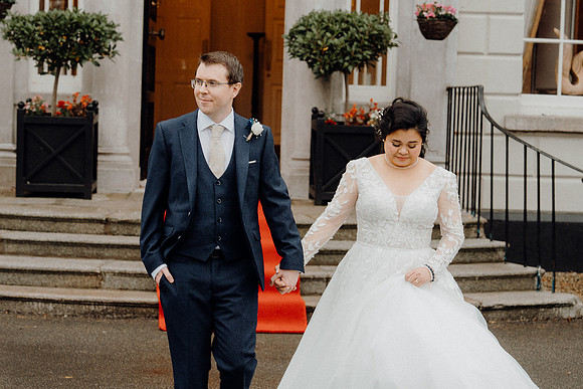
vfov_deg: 13.0
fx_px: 1701
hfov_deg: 19.5
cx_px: 292
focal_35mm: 105
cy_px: 194
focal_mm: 70
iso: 640
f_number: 3.5
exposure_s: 1/160
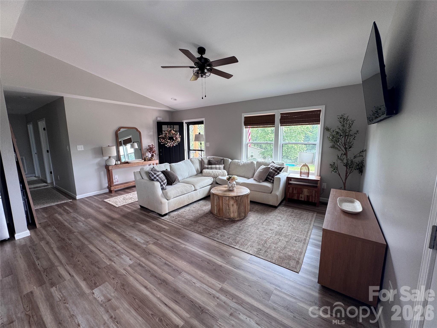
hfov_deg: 102.1
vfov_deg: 85.7
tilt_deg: -8.5
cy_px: 164
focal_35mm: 14
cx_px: 218
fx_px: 177
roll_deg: +0.8
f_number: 2.2
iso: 80
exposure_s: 1/99
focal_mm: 2.22
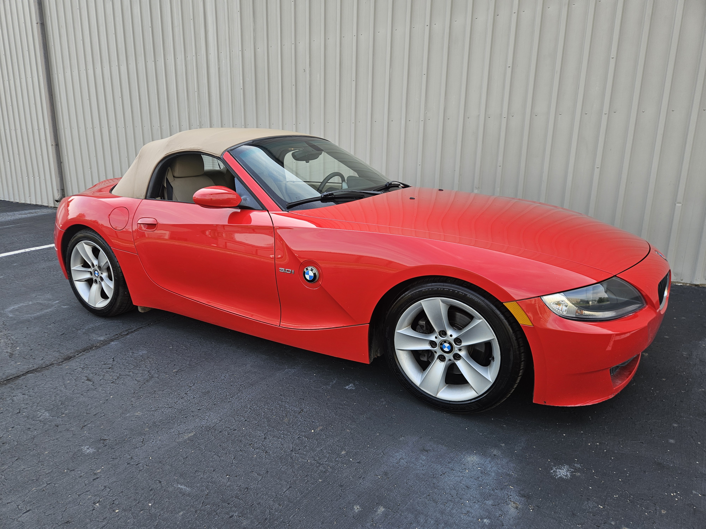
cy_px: 264
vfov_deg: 58.9
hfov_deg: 73.9
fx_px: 469
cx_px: 353
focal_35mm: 23
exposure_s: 1/308
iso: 25
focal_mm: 5.4
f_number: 1.8
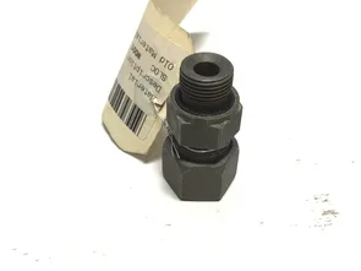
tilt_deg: -40.6
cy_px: 118
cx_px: 176
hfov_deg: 44.8
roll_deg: +0.4
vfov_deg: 34.3
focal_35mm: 42
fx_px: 438
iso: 32
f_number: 2.4
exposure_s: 1/120
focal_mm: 3.3
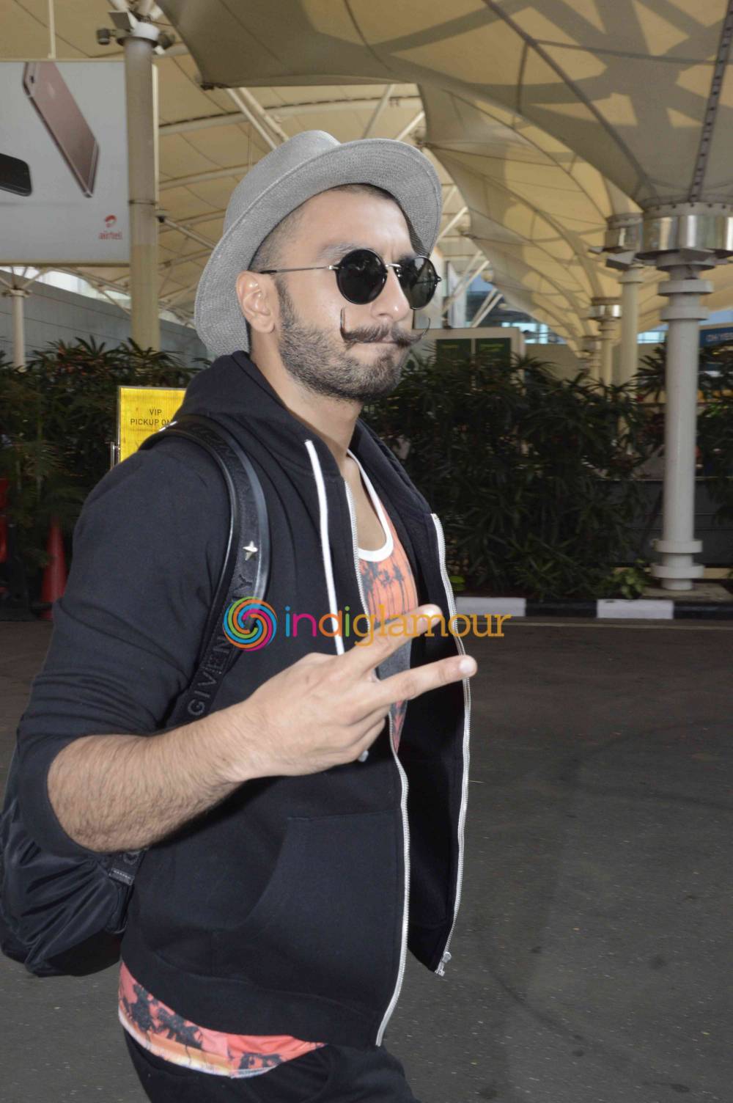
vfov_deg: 46.4
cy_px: 552
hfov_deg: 31.8
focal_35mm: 42
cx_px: 366
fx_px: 1285
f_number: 11
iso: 800
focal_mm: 28
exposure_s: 1/200
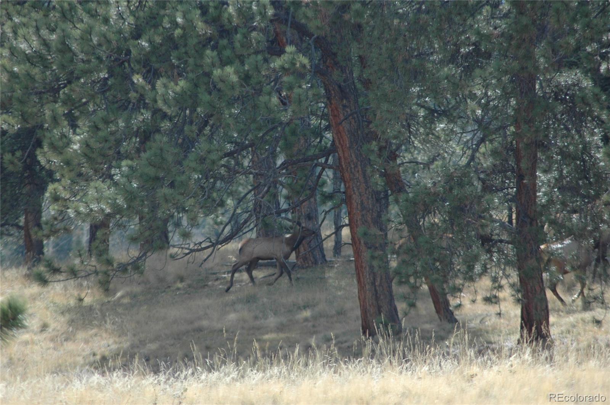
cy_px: 202
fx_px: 7616
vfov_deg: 3.0
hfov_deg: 4.6
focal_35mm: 450
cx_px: 305
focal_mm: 300
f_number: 5.6
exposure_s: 1/640
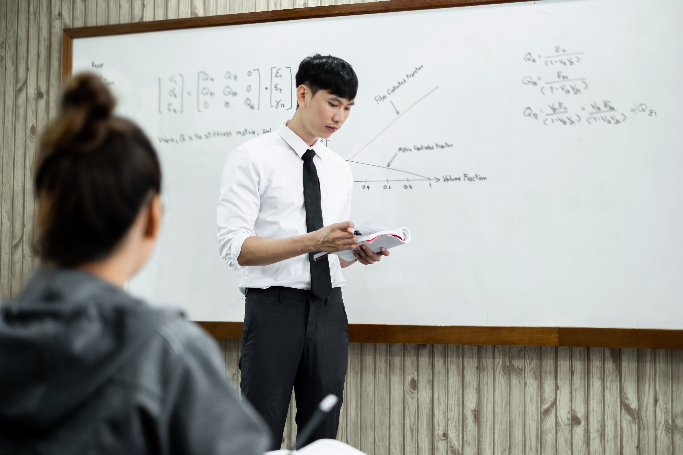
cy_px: 228
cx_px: 342
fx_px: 1005
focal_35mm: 53
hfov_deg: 37.5
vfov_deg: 25.5
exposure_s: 1/125
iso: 320
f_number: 1.4
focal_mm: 35
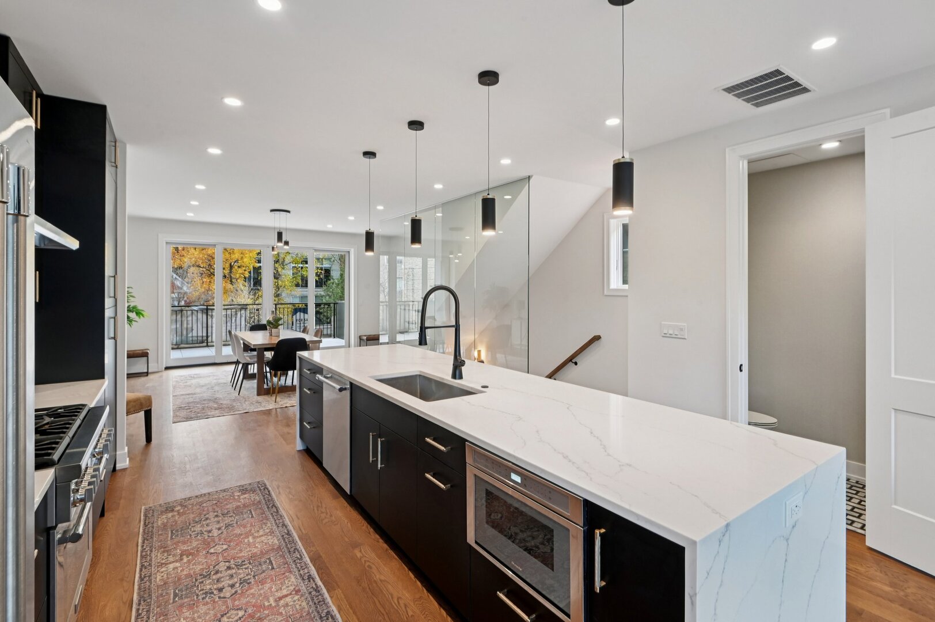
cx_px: 468
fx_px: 415
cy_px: 311
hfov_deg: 96.8
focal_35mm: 16
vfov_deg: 73.7
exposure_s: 1/10
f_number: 13
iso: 400
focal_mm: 16
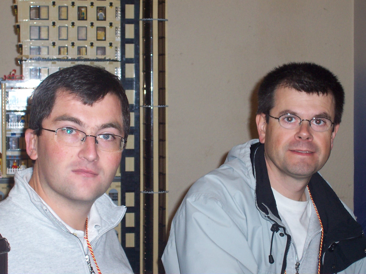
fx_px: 941
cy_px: 137
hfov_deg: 22.0
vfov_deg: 16.6
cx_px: 183
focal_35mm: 89
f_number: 4.1
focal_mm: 13.5
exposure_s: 1/90
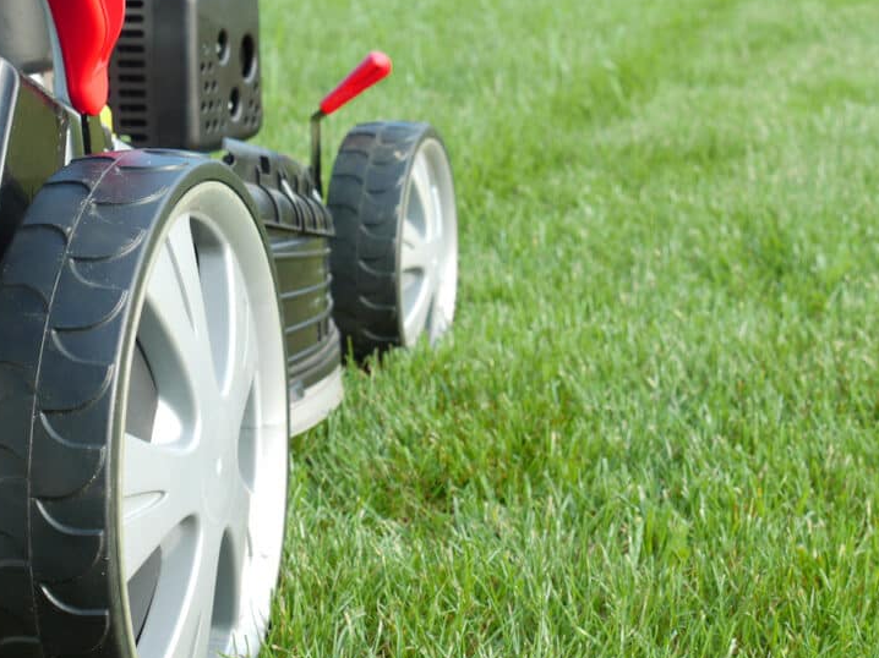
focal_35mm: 97
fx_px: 2462
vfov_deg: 15.2
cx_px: 435
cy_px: 302
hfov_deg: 20.2
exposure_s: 1/60
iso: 160
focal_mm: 34
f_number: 7.1
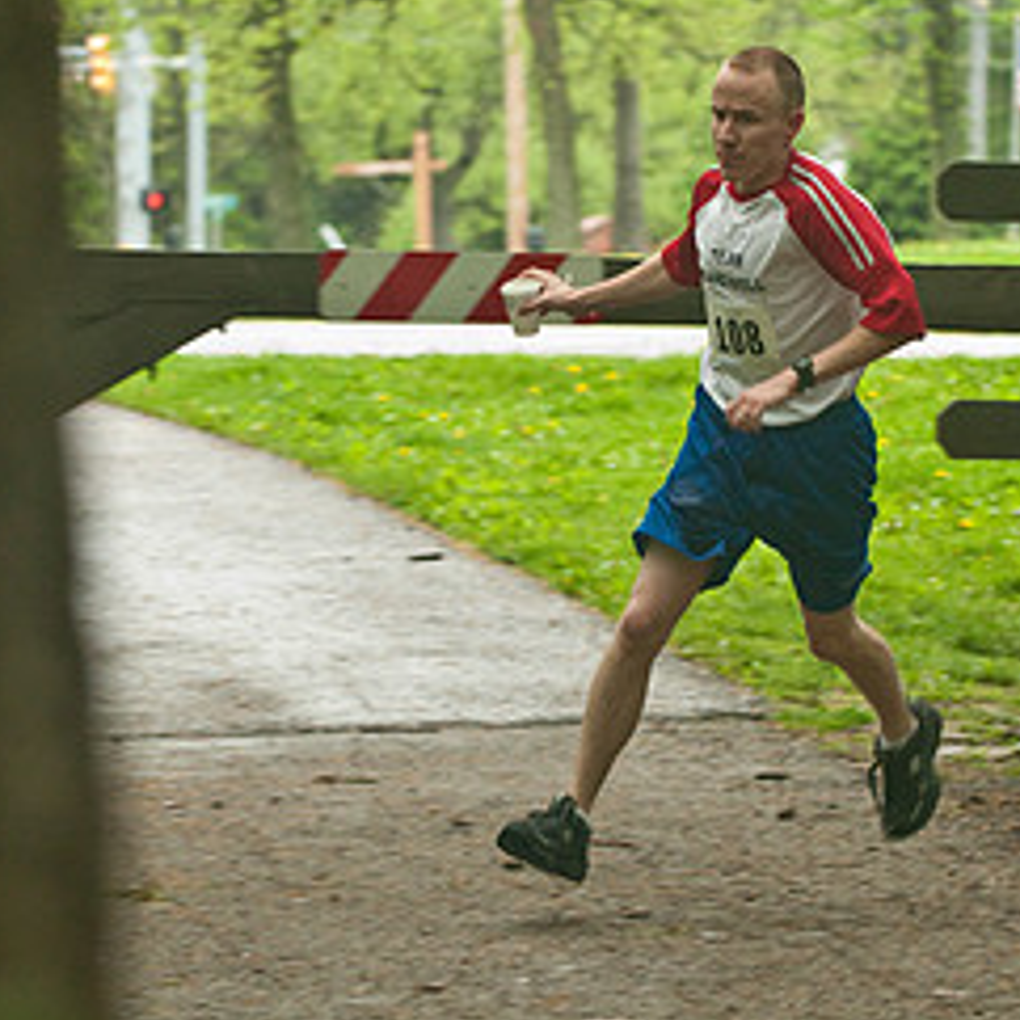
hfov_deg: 5.9
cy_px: 362
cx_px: 605
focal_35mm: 296
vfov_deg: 5.9
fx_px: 9861
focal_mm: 125
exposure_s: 1/125
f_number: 4.5
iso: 1600
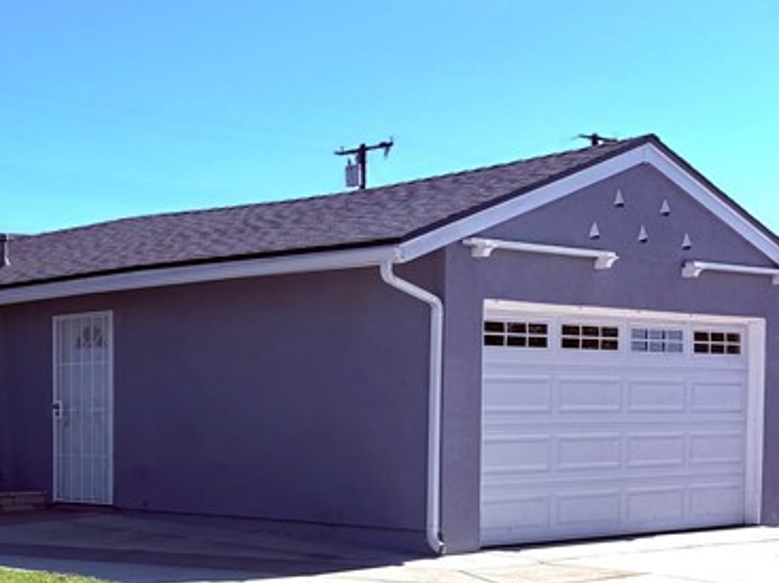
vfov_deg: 21.7
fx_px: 1507
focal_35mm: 67
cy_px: 452
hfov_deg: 26.7
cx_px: -74
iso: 80
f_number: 1.78
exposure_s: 1/5319
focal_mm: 6.76
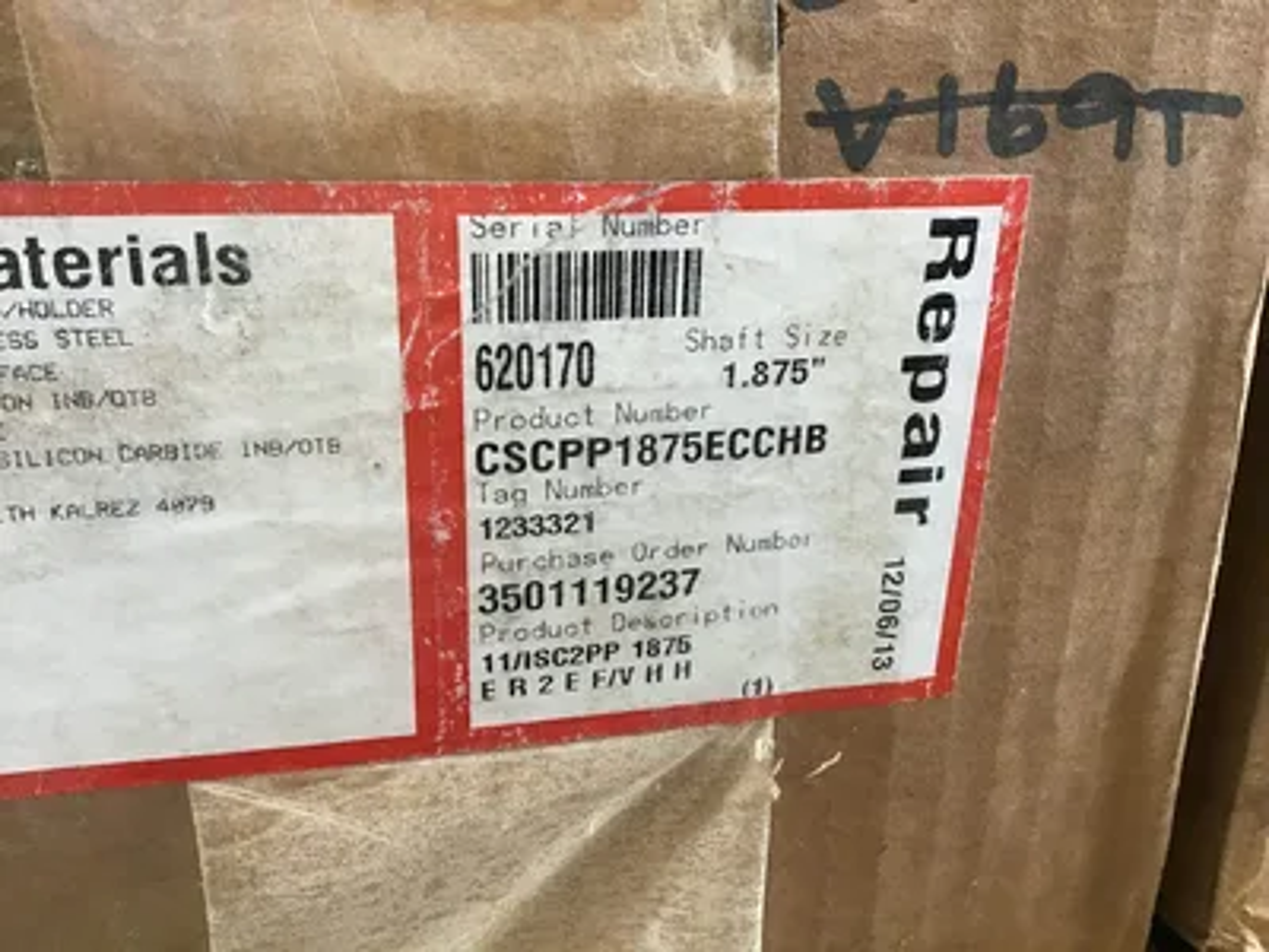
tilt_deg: -22.3
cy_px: 476
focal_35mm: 31
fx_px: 1136
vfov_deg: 45.4
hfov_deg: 58.4
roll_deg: +2.6
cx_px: 634
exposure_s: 1/30
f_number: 2.4
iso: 100
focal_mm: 3.3
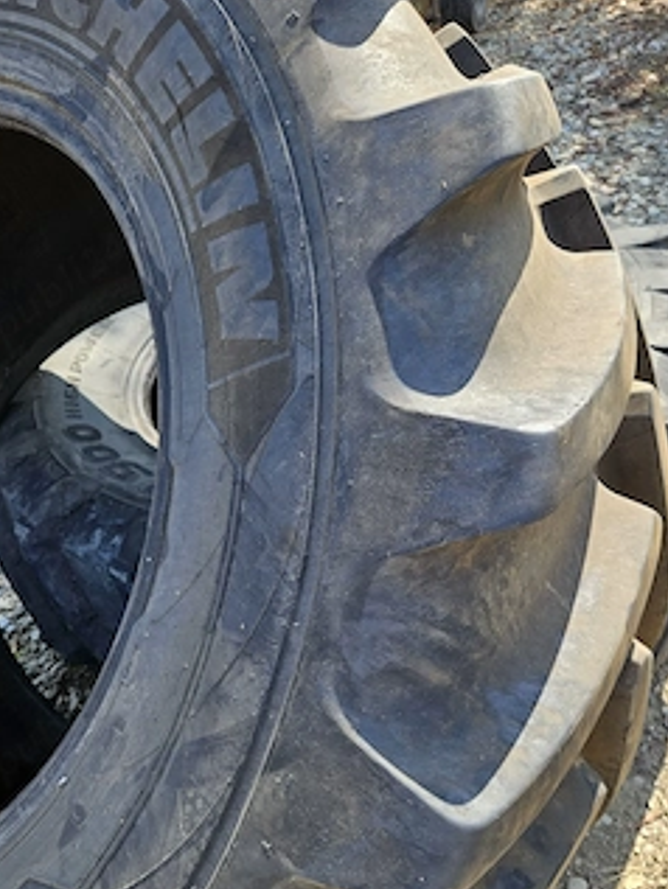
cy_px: 524
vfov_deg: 61.2
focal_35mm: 29
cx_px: 356
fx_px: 746
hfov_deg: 48.2
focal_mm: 5.4
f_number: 1.8
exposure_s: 1/417
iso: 25
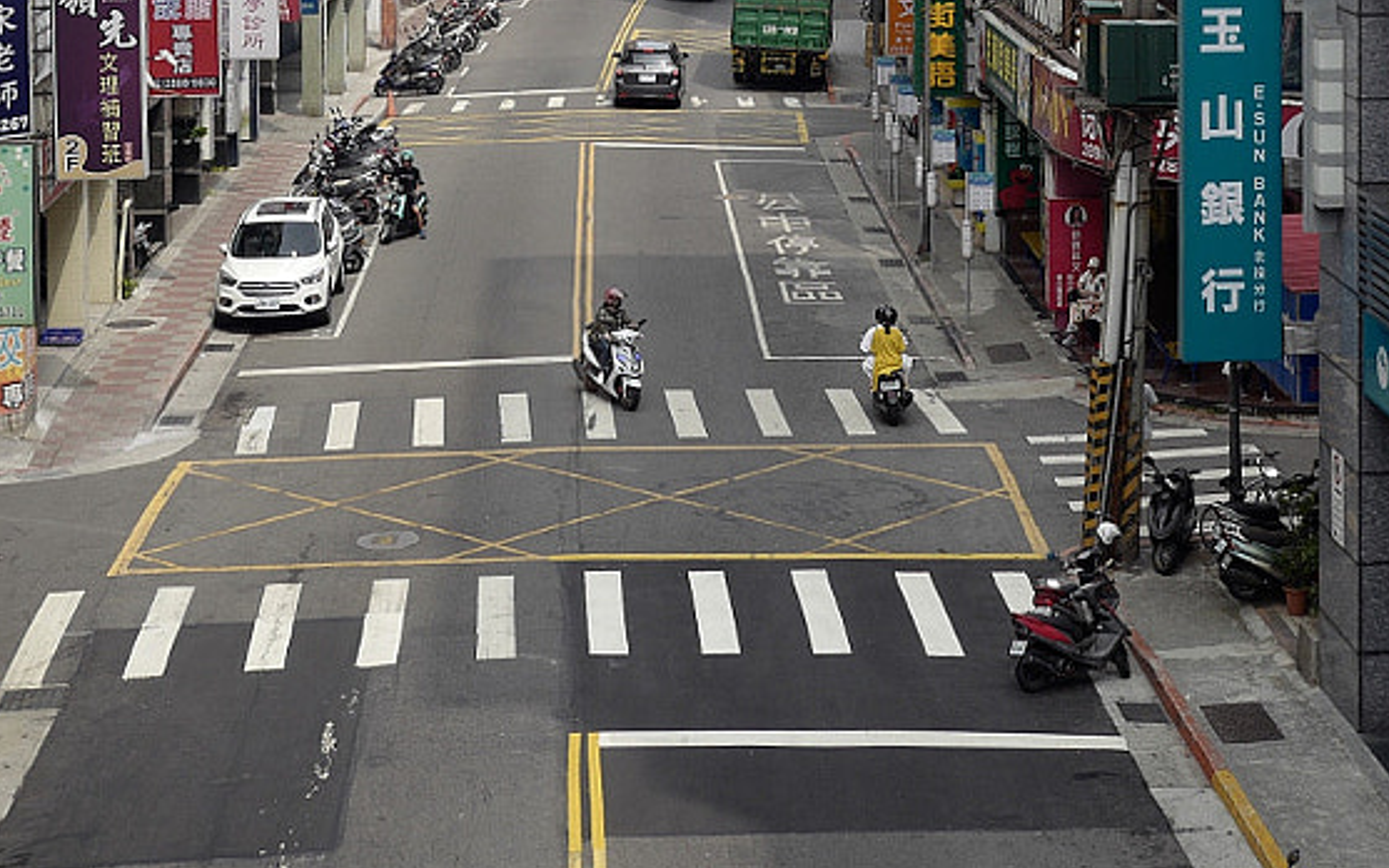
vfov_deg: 15.3
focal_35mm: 82
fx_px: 3104
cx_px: 955
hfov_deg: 25.1
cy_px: -224
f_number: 2.8
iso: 100
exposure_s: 1/800
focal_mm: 28
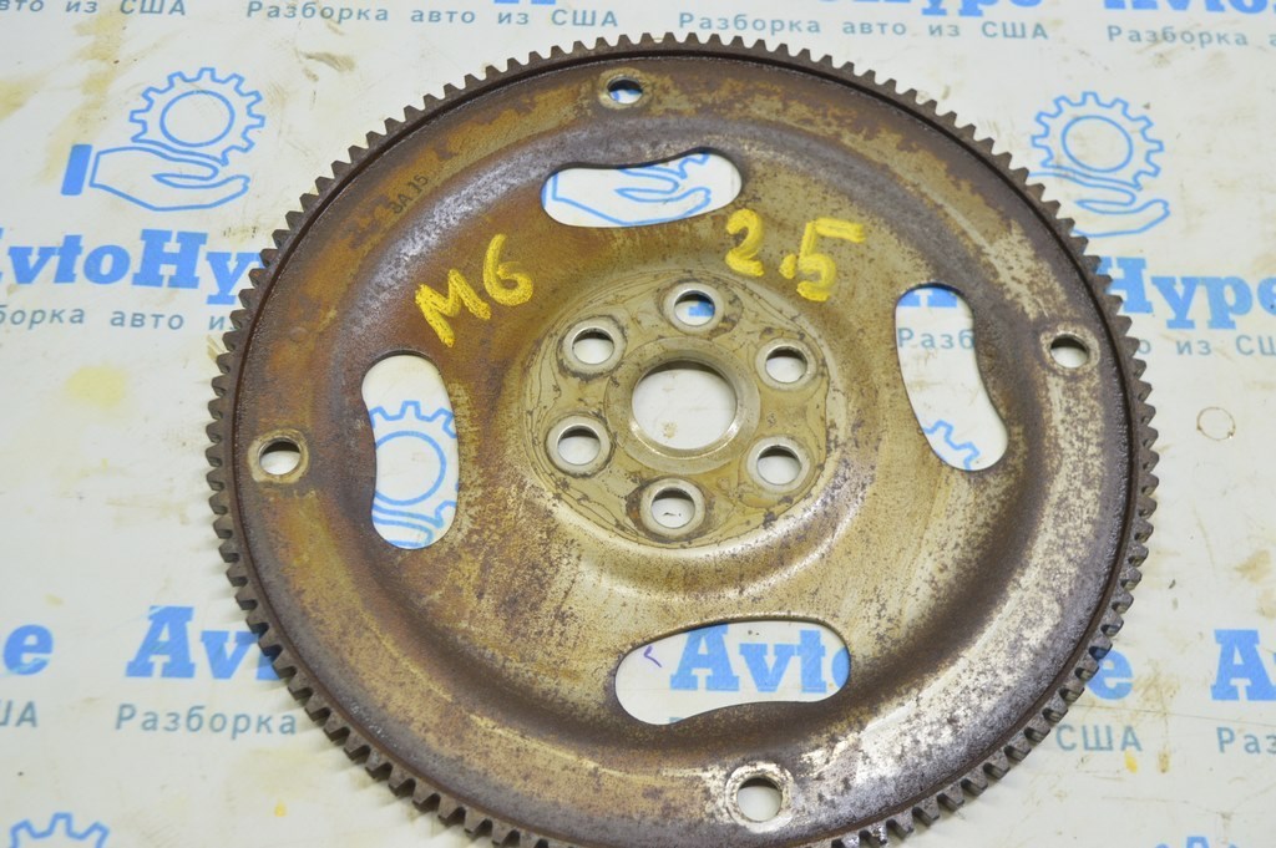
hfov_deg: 46.4
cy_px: 424
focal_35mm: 42
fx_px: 1487
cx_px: 638
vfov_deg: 31.8
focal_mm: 28
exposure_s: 1/20
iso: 400
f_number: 5.6
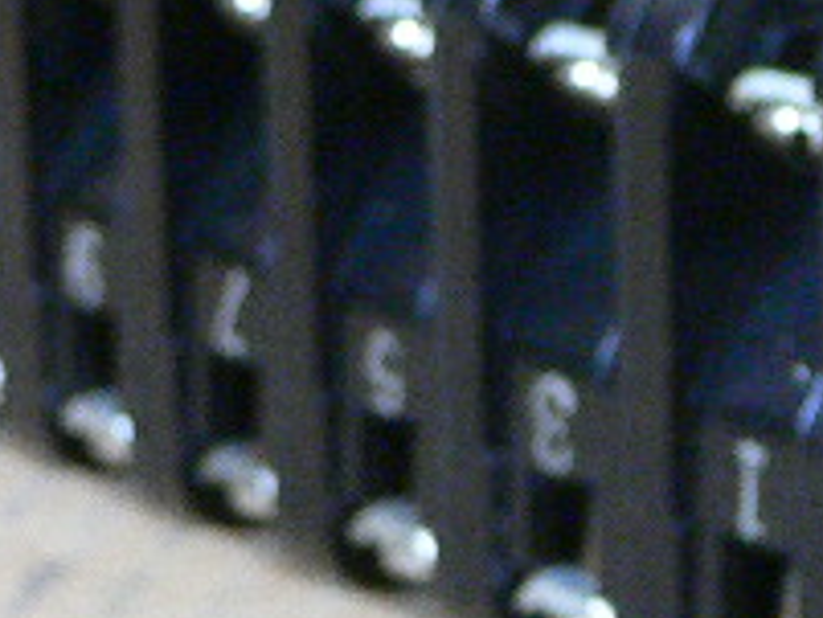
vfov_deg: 10.4
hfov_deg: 13.6
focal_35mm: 143
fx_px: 3402
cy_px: 188
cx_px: 831
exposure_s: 1/5
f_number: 2.8
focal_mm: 5.9
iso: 200
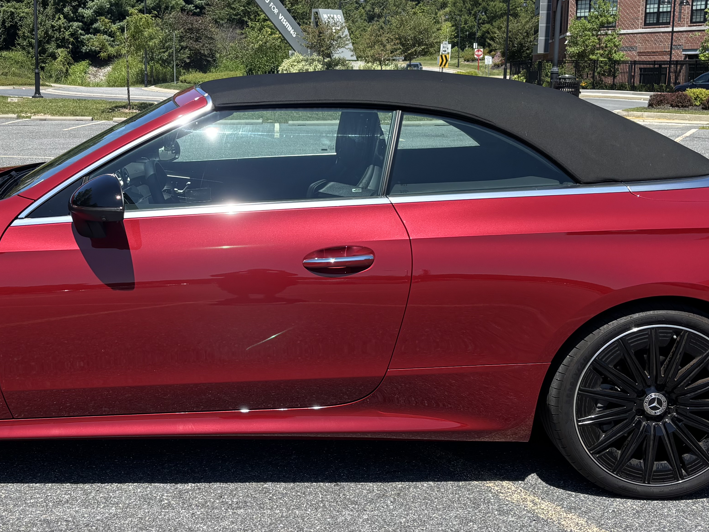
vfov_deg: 30.2
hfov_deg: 39.2
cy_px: 219
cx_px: 232
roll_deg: +0.0
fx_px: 983
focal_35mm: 48
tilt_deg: -8.5
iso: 50
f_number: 1.6
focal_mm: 5.96
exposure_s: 1/1912
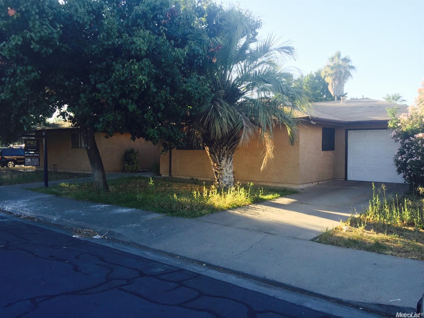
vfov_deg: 48.2
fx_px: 355
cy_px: 159
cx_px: 212
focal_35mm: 29
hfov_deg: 61.7
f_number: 2.2
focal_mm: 4.15
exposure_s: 1/234
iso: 32
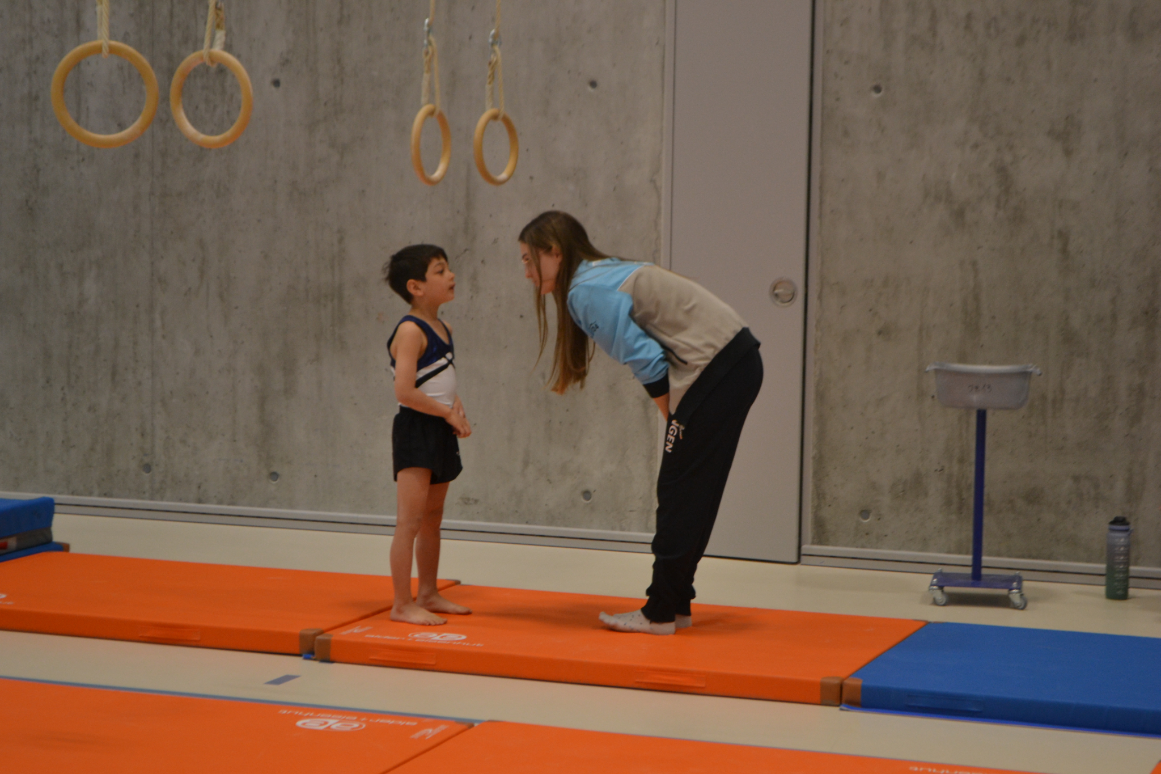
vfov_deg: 16.6
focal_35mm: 82
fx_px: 2660
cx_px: 580
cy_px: 387
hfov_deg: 24.6
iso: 720
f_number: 5.6
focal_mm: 55
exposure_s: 1/60
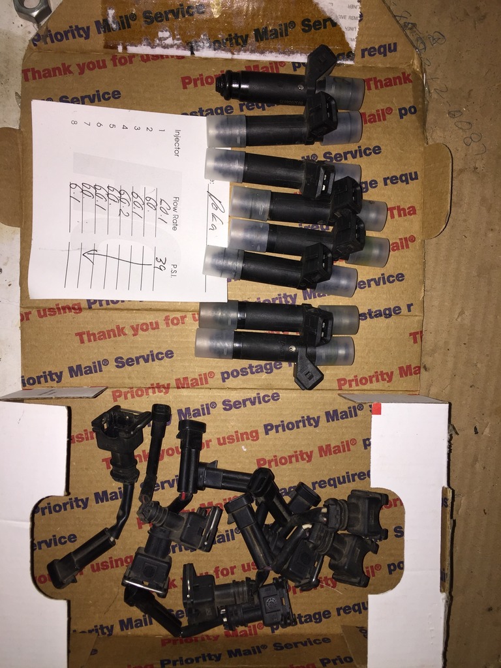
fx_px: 560
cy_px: 334
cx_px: 250
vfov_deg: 61.7
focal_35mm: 29
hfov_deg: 48.2
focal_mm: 4.15
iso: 32
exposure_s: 1/55
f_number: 2.2
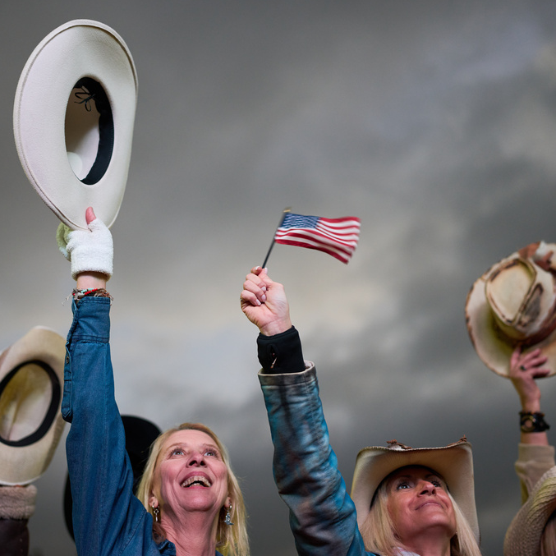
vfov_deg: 37.6
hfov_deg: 37.2
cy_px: 278
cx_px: 193
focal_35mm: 45
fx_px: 818
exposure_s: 1/320
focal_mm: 35
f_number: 1.4
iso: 800
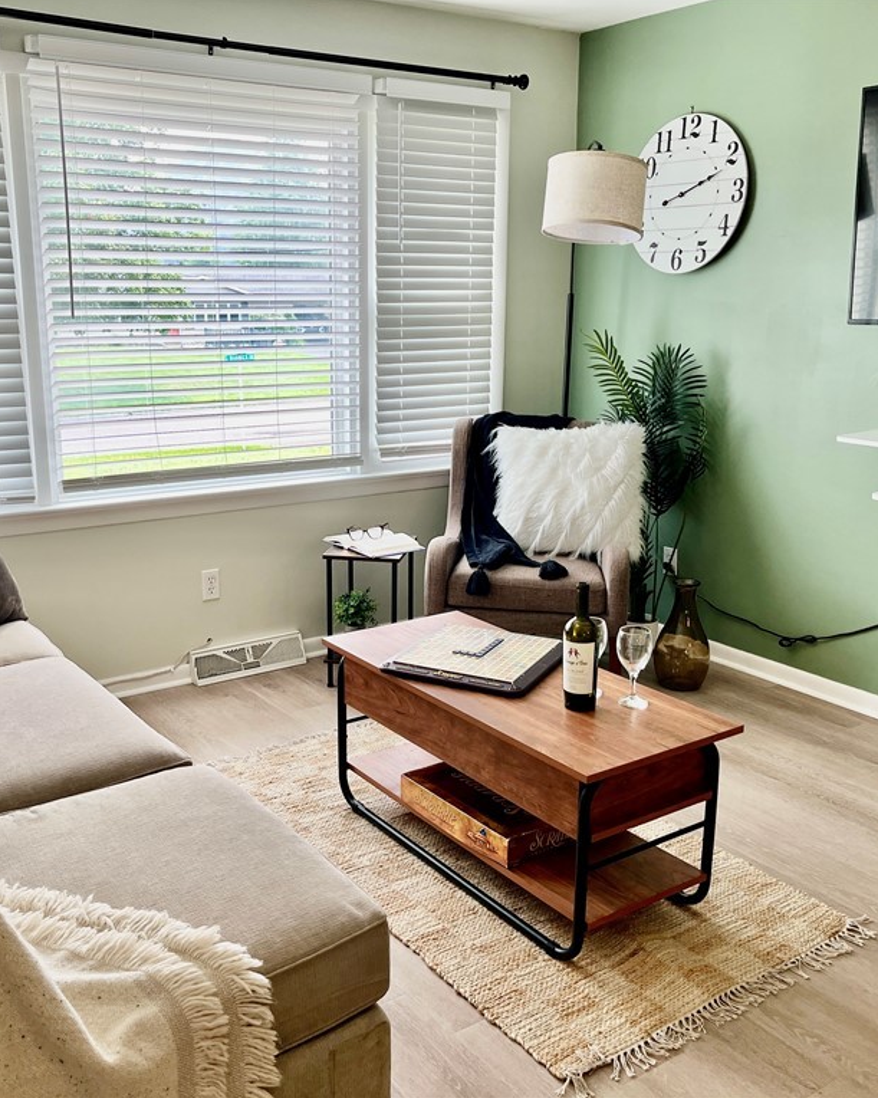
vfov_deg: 52.8
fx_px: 1105
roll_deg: -0.4
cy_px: 548
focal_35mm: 34
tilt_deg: -13.3
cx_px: 410
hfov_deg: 43.3
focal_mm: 5.1
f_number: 1.6
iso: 50
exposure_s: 1/120
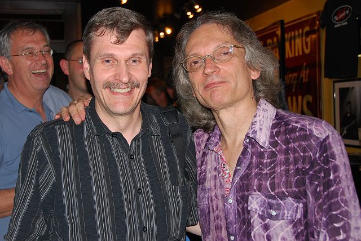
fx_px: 437
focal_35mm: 44
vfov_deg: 30.9
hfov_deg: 44.9
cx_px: 180
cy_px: 120
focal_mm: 29
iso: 200
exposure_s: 1/60
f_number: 4.2
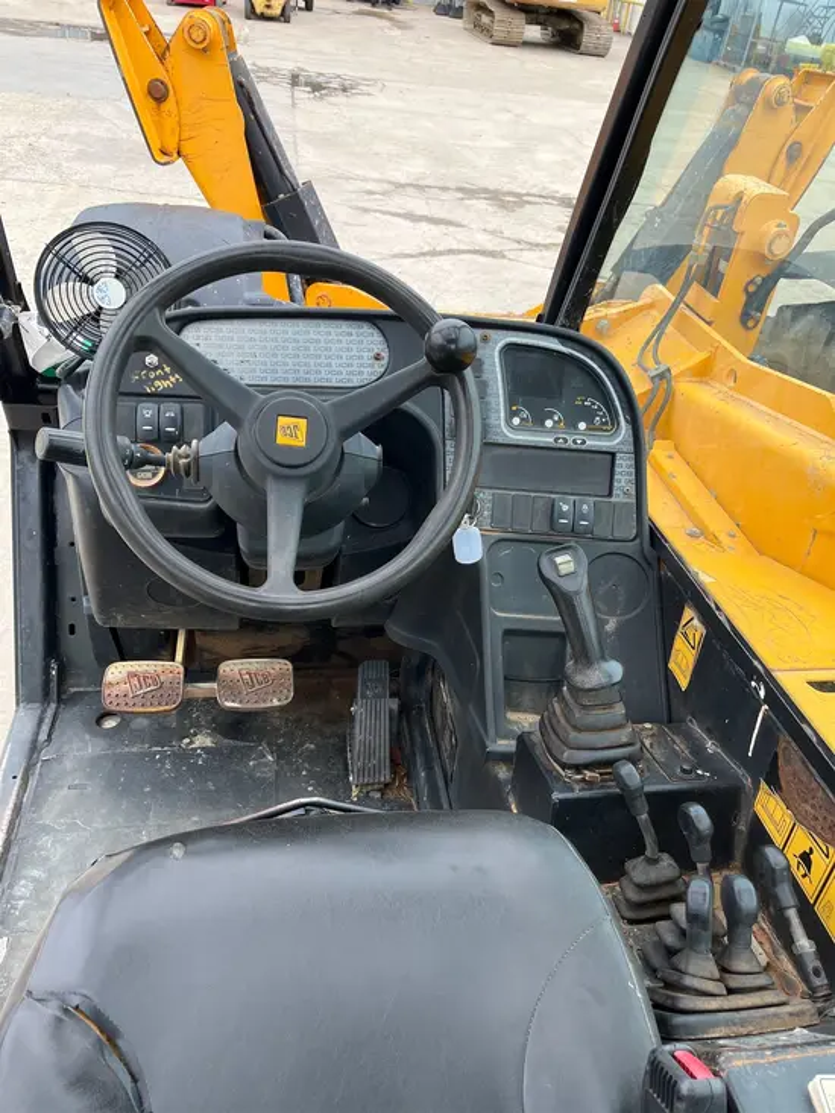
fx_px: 836
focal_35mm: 26
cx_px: 418
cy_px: 556
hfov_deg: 53.1
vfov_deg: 67.3
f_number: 1.6
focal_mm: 5.1
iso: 50
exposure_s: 1/913
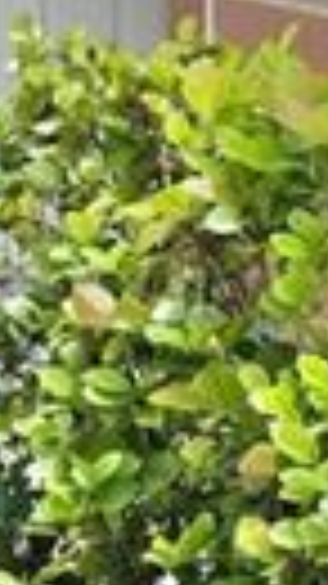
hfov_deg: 3.9
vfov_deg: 6.9
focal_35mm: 308
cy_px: -436
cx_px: 9
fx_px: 4768
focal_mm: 6.86
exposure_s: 1/188
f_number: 1.78
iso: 50
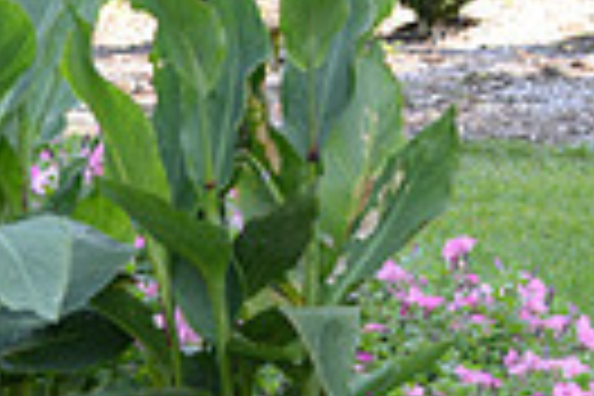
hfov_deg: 5.9
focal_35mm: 344
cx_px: 1107
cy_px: -214
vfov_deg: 4.0
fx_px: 5676
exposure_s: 1/250
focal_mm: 78
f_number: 5.6
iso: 400
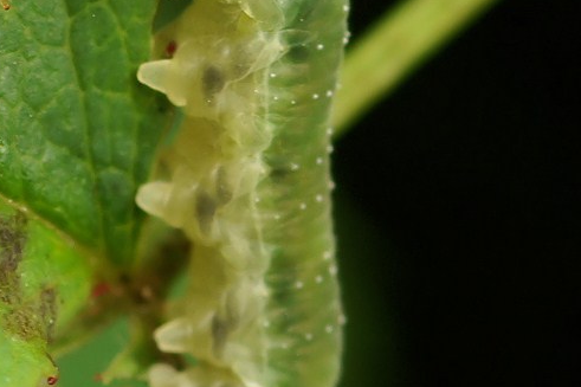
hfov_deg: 5.1
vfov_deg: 3.4
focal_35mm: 401
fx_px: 6474
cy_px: 12
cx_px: -71
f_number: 7.1
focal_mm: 105
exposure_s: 1/30
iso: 200
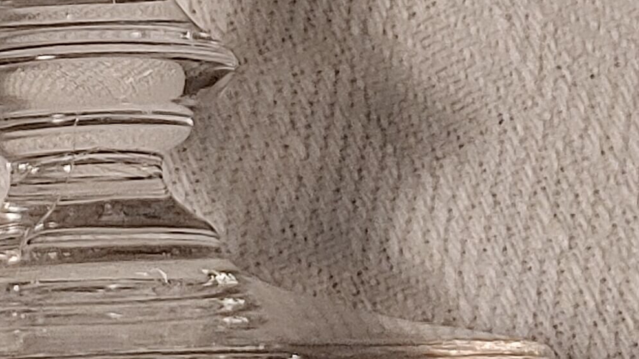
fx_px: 3202
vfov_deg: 6.3
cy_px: -189
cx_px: 70
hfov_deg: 11.3
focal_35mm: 189
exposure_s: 1/100
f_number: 1.8
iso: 250
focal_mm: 4.81
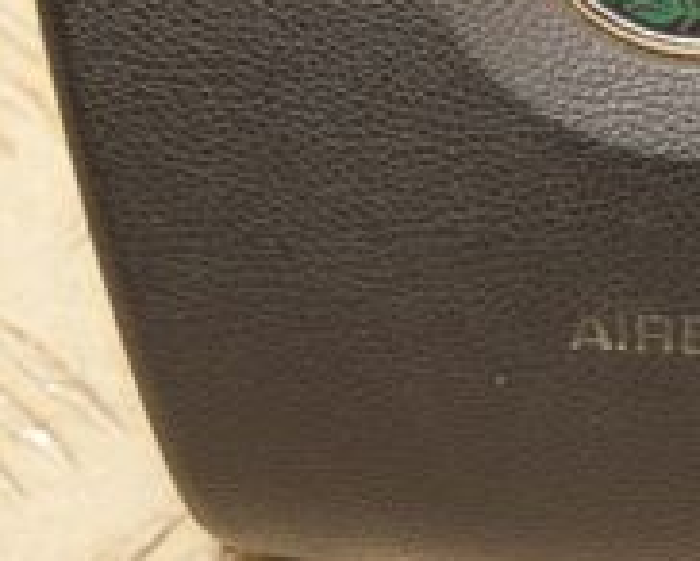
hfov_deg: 6.7
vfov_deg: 5.4
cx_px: 731
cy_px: -92
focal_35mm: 287
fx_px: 5952
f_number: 5
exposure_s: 1/125
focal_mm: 58
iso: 800
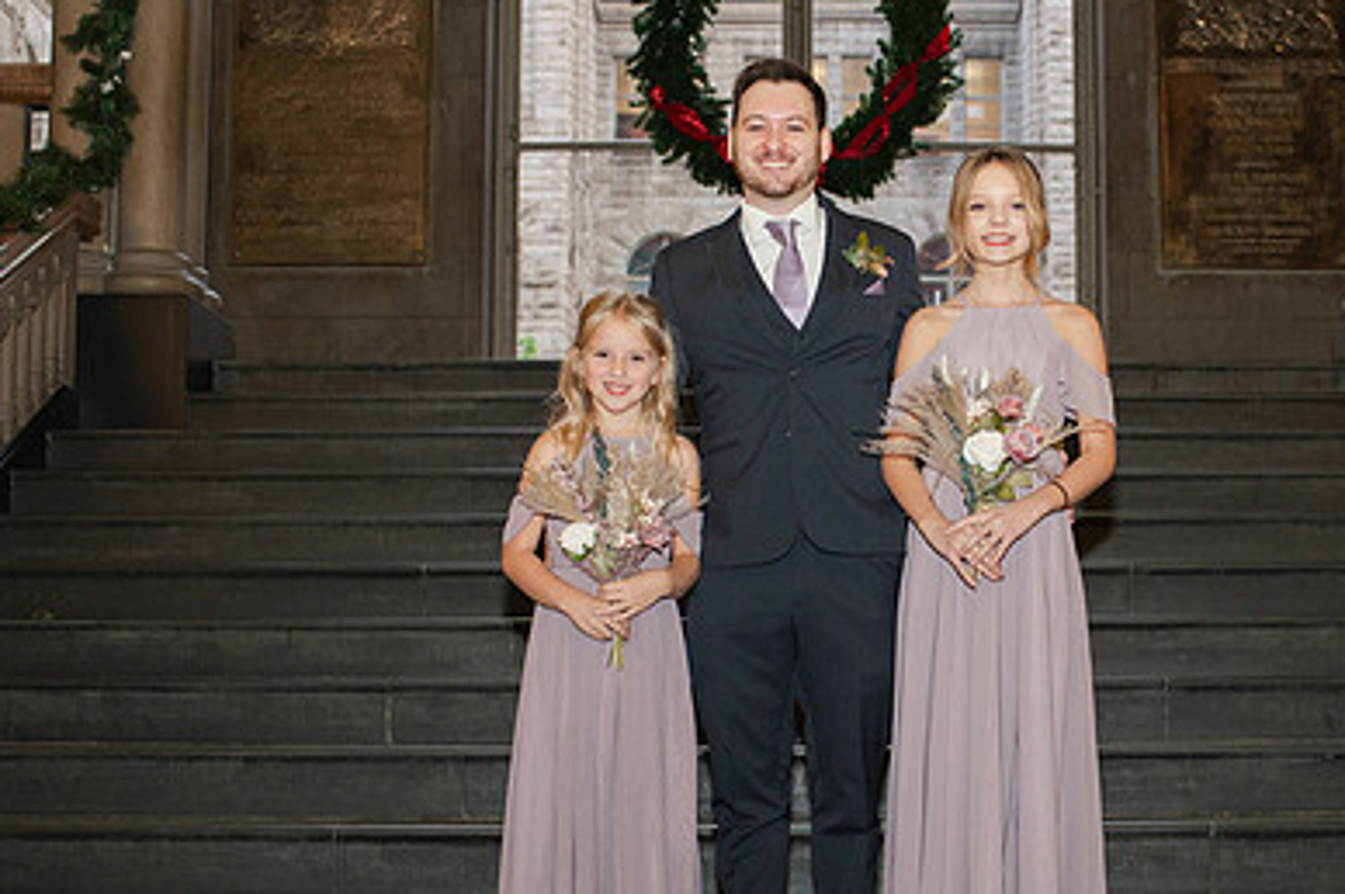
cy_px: 514
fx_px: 2314
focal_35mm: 62
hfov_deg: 32.2
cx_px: 878
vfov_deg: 21.9
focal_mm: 35
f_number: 3.5
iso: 1000
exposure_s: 1/200
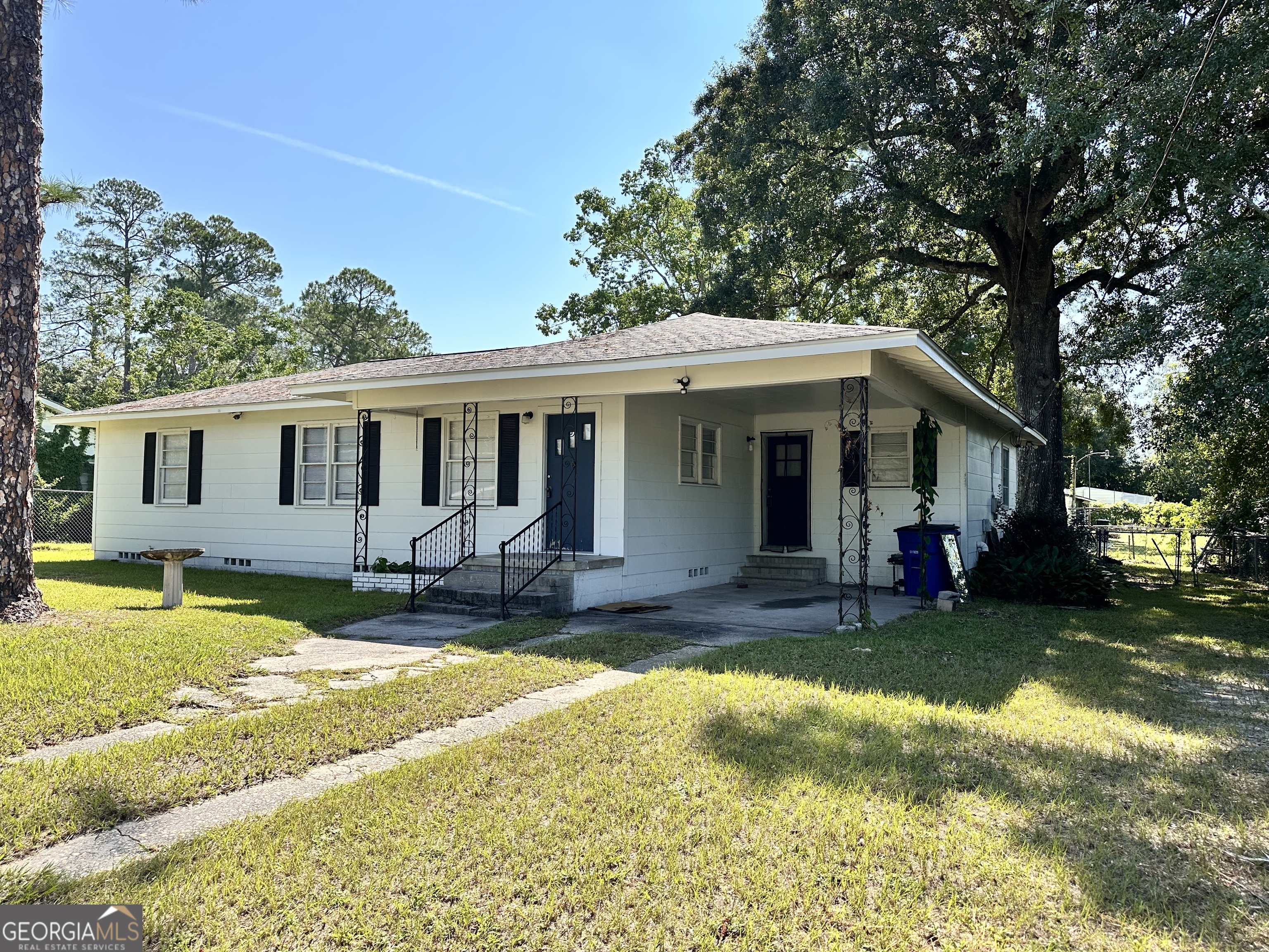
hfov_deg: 71.6
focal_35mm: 24
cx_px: 634
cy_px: 476
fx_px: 880
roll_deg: -0.8
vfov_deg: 56.8
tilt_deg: +2.2
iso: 80
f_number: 1.78
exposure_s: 1/2660
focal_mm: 6.86
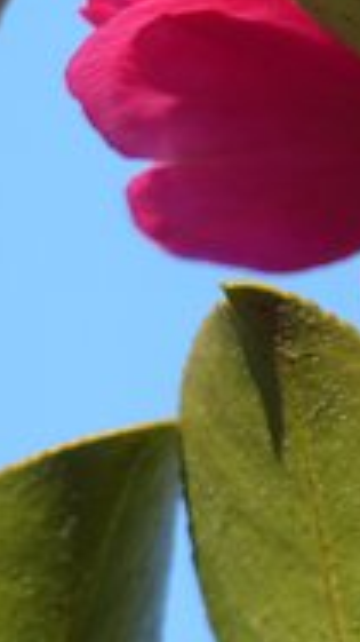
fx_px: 29806
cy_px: 209
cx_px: 867
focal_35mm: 1754
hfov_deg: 0.7
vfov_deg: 1.2
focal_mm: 105.6
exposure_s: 1/400
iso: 100
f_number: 4
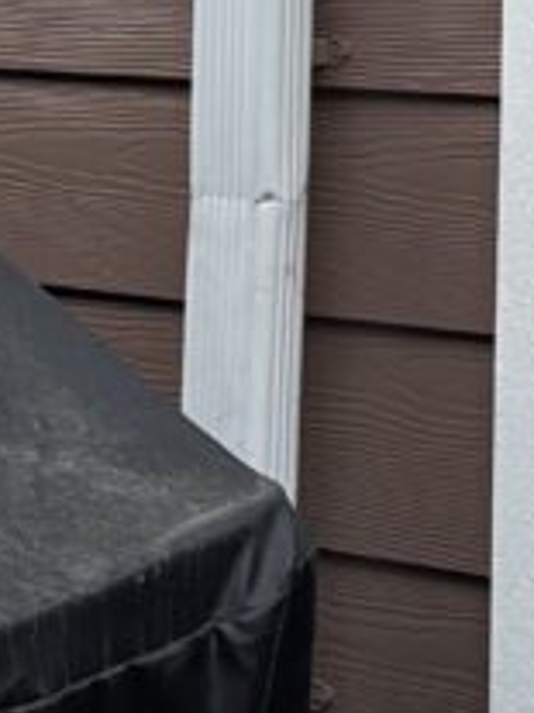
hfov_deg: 11.2
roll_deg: -0.3
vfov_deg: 15.5
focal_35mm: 119
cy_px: -303
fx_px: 2450
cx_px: 1082
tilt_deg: +1.7
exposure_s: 1/60
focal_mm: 6.76
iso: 640
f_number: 1.78
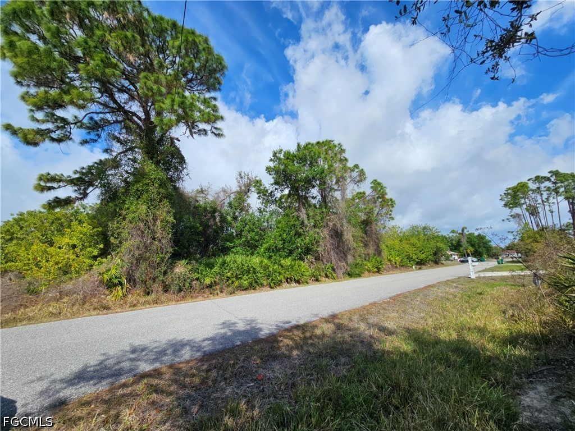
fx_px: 216
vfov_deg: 89.9
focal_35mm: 13
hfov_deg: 106.2
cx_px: 288
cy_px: 216
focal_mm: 2.2
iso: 50
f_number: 2.2
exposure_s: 1/3203
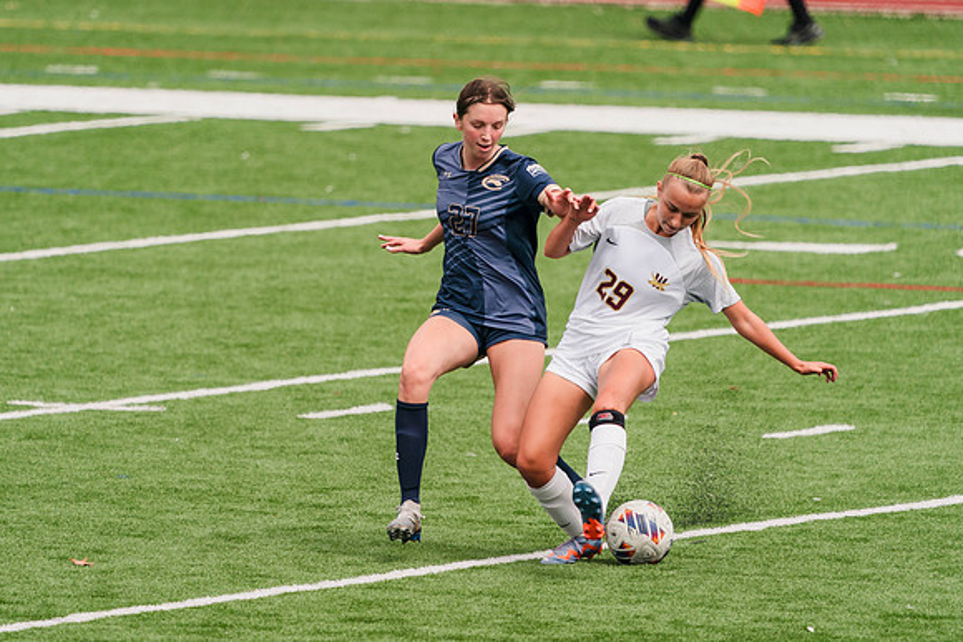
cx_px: 405
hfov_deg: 3.0
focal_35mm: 696
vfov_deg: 2.0
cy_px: 270
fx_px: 18617
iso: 400
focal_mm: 600
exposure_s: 1/1600
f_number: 6.3
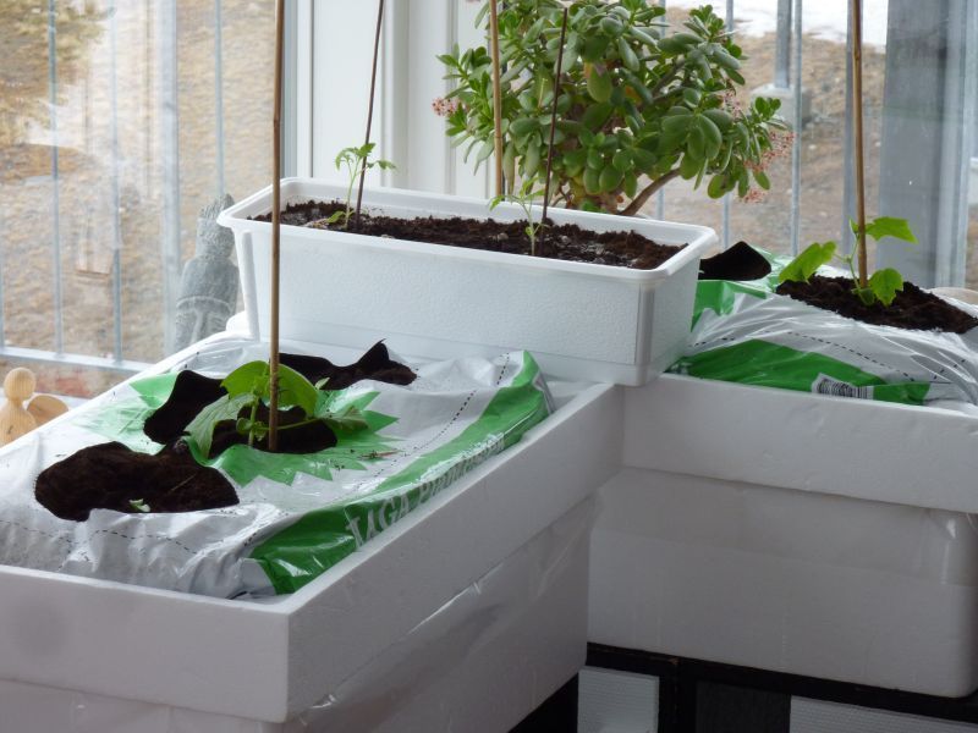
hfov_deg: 12.5
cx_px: 489
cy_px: 366
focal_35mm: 158
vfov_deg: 9.4
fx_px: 4464
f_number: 4.5
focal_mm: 25.9
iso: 125
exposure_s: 1/40
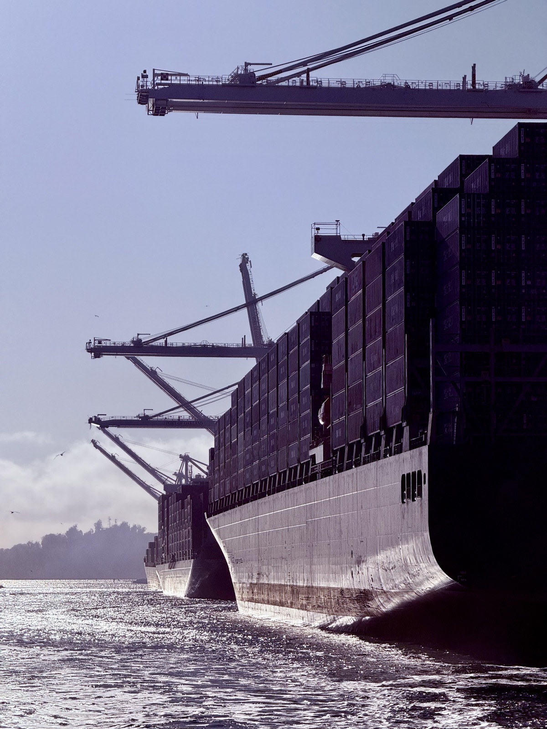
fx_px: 2528
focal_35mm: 120
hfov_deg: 12.3
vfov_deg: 16.4
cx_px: 274
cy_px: 364
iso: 40
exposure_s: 1/13158
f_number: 2.8
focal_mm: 15.66
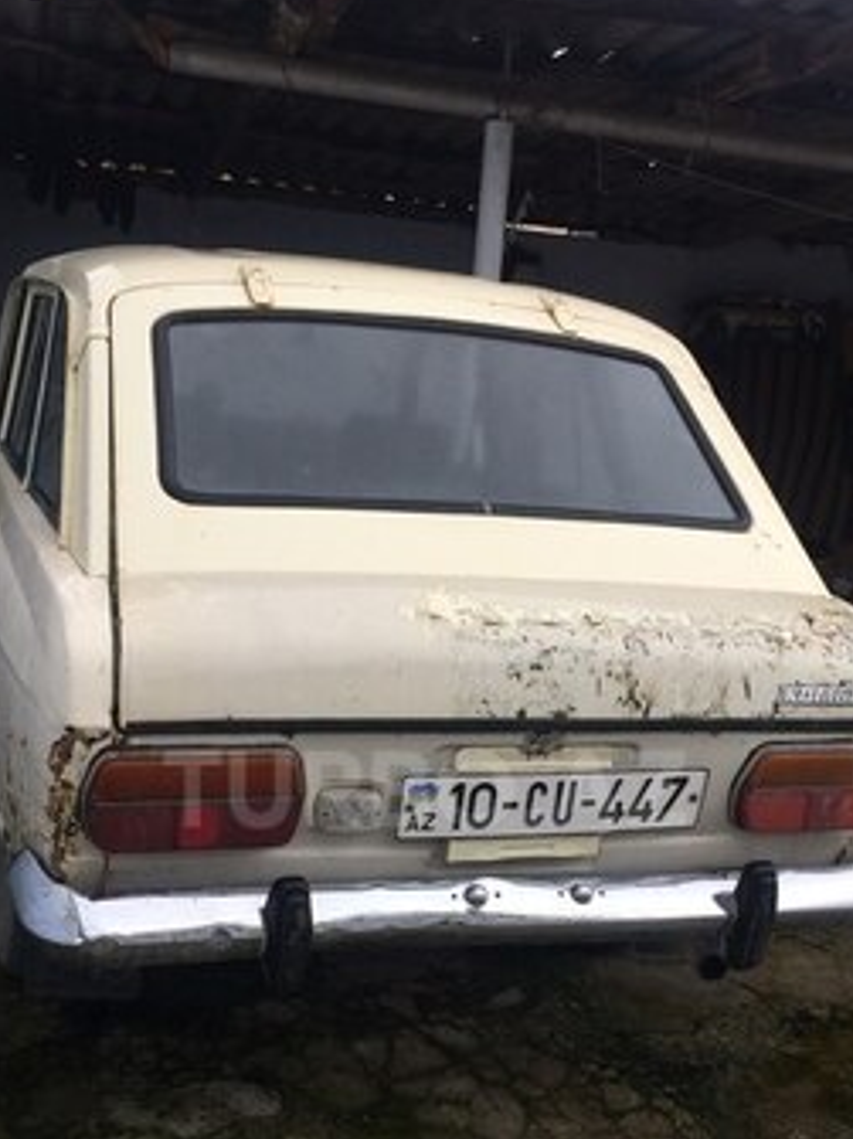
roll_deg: -4.2
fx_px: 1414
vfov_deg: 43.1
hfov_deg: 33.6
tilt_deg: -20.4
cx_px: 425
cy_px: 789
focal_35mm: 43
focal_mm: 4.15
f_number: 2.2
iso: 32
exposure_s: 1/289
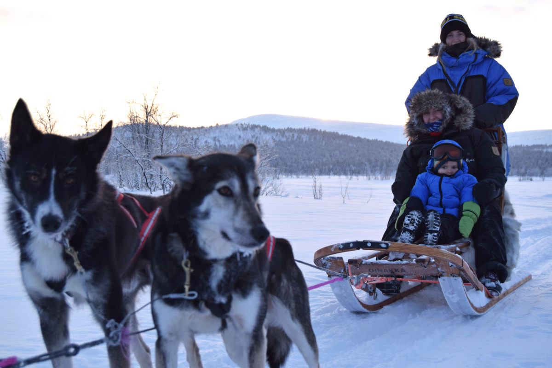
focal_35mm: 63
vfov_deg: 21.6
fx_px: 966
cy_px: 184
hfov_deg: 31.9
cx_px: 276
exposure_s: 1/250
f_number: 8
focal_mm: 42
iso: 360
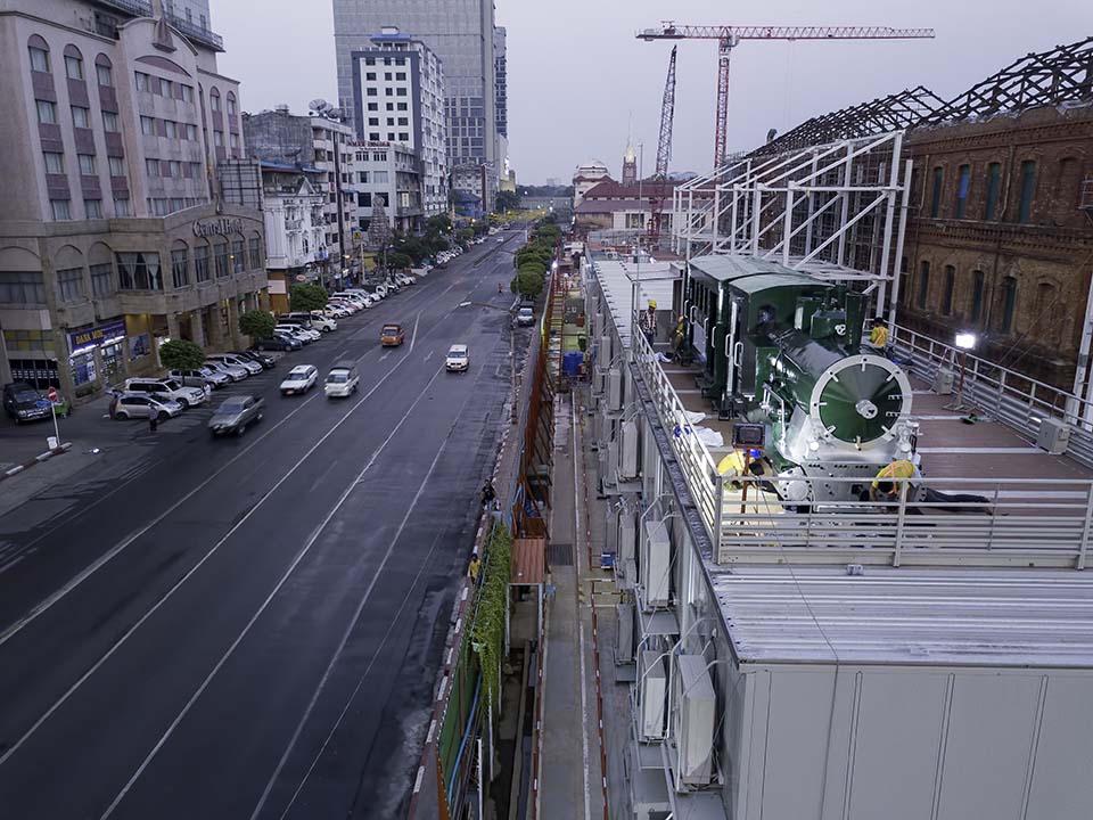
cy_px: 410
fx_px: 821
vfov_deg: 53.1
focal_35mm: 26
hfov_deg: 67.3
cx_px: 546
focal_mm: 4.73
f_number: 2.2
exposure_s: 1/20
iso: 100
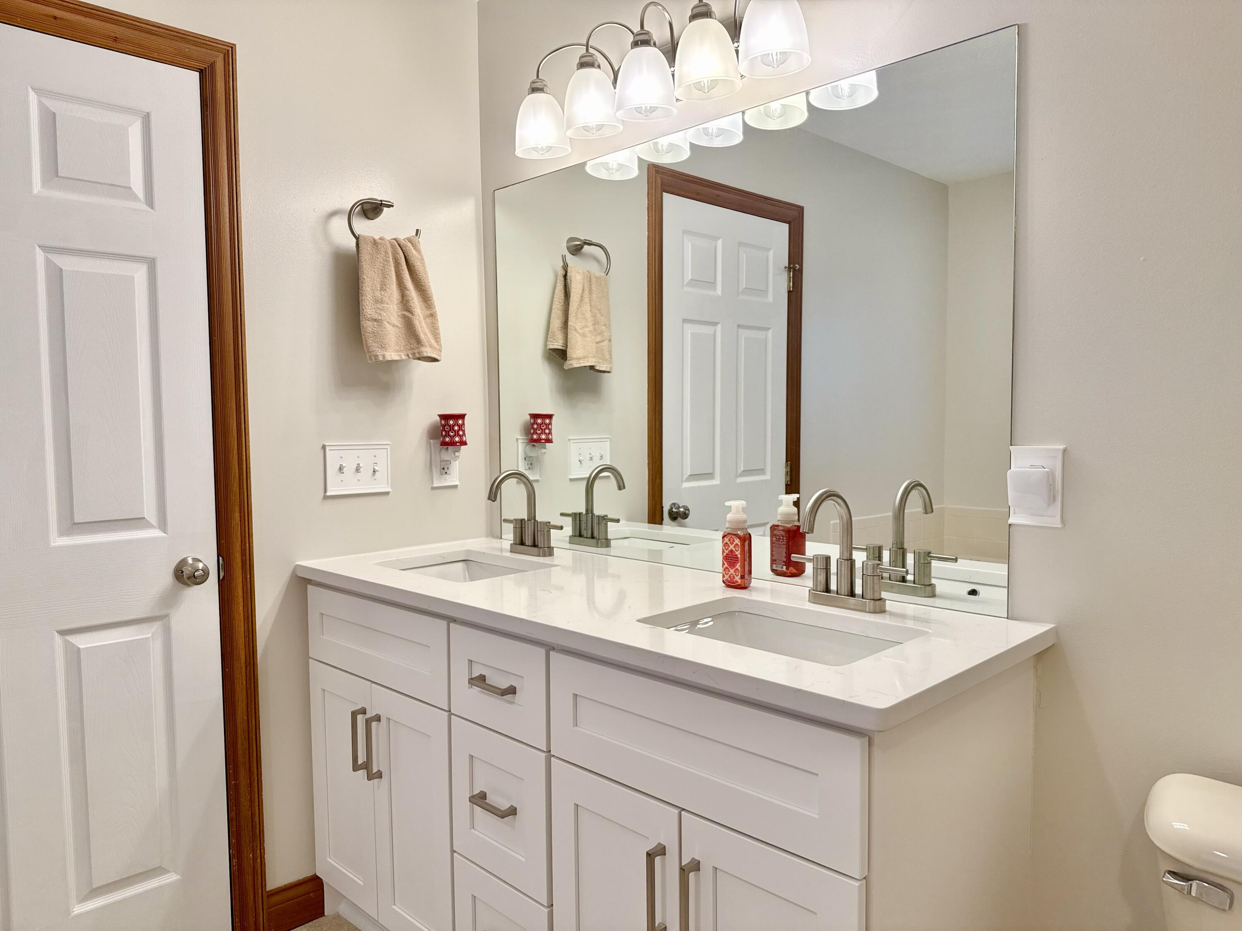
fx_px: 861
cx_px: 621
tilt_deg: -3.5
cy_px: 466
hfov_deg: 71.6
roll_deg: +0.2
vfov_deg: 56.8
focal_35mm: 24
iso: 125
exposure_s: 1/234
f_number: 1.78
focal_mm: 6.76
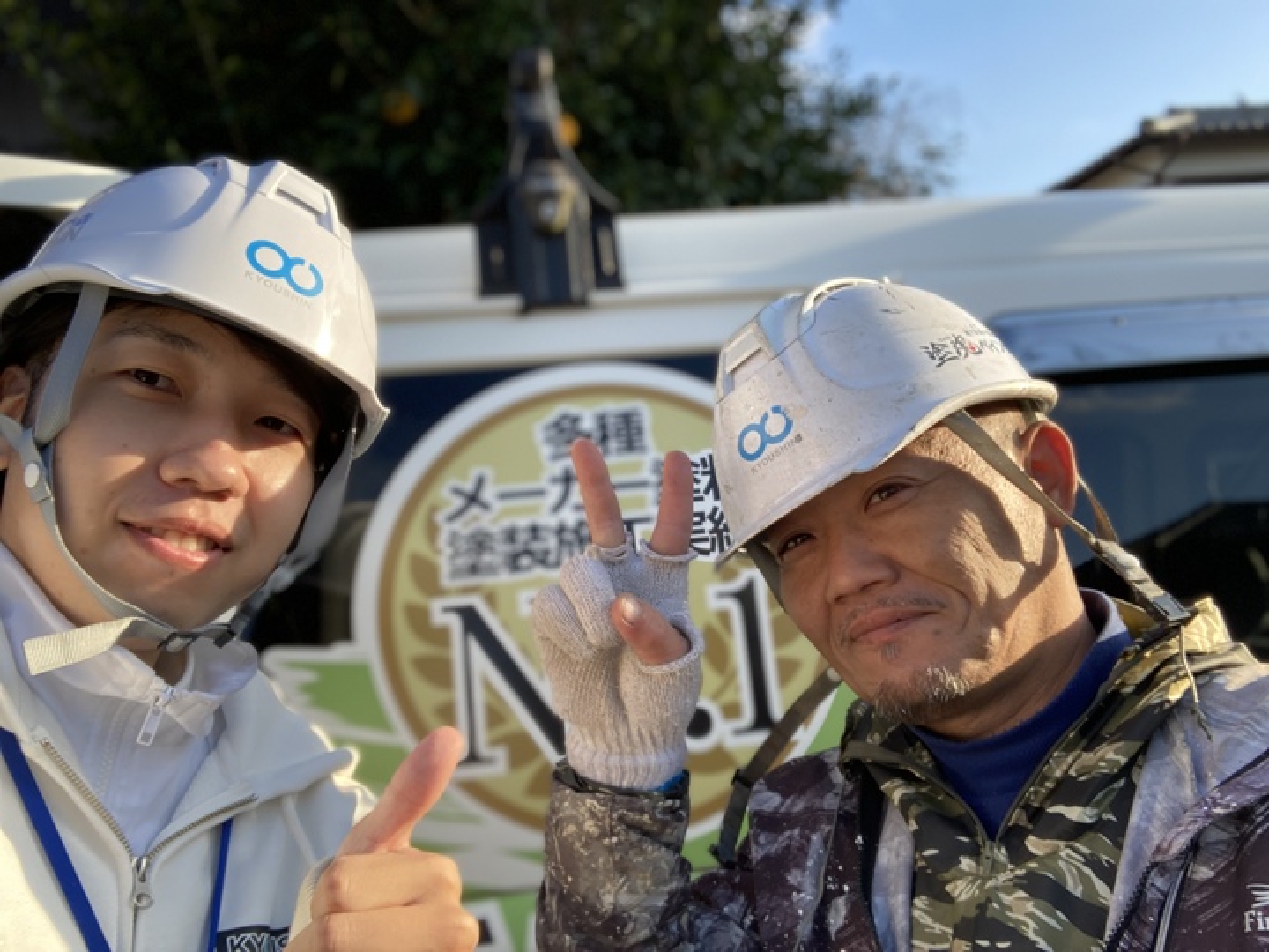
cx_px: 634
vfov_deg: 44.2
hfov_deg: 56.8
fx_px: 1173
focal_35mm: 32
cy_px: 476
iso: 20
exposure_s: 1/291
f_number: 2.2
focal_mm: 2.87
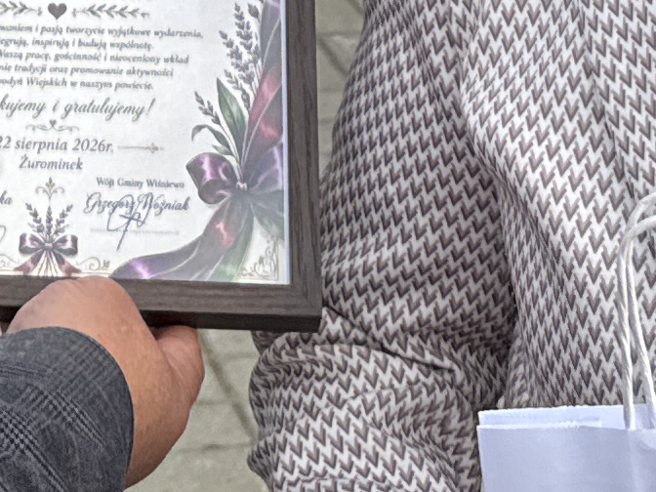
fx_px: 2729
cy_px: -821
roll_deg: -0.4
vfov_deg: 9.0
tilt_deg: -1.8
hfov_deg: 13.6
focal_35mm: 144
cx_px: 96
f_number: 1.78
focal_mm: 6.76
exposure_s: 1/1721
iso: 80
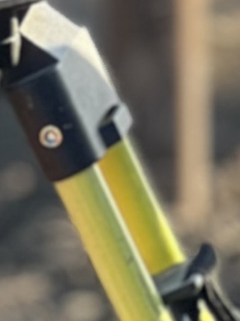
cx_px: 406
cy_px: -650
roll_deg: -0.2
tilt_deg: -5.7
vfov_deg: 3.2
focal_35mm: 609
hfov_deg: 2.4
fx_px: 5634
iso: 32
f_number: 2.8
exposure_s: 1/174
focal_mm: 9
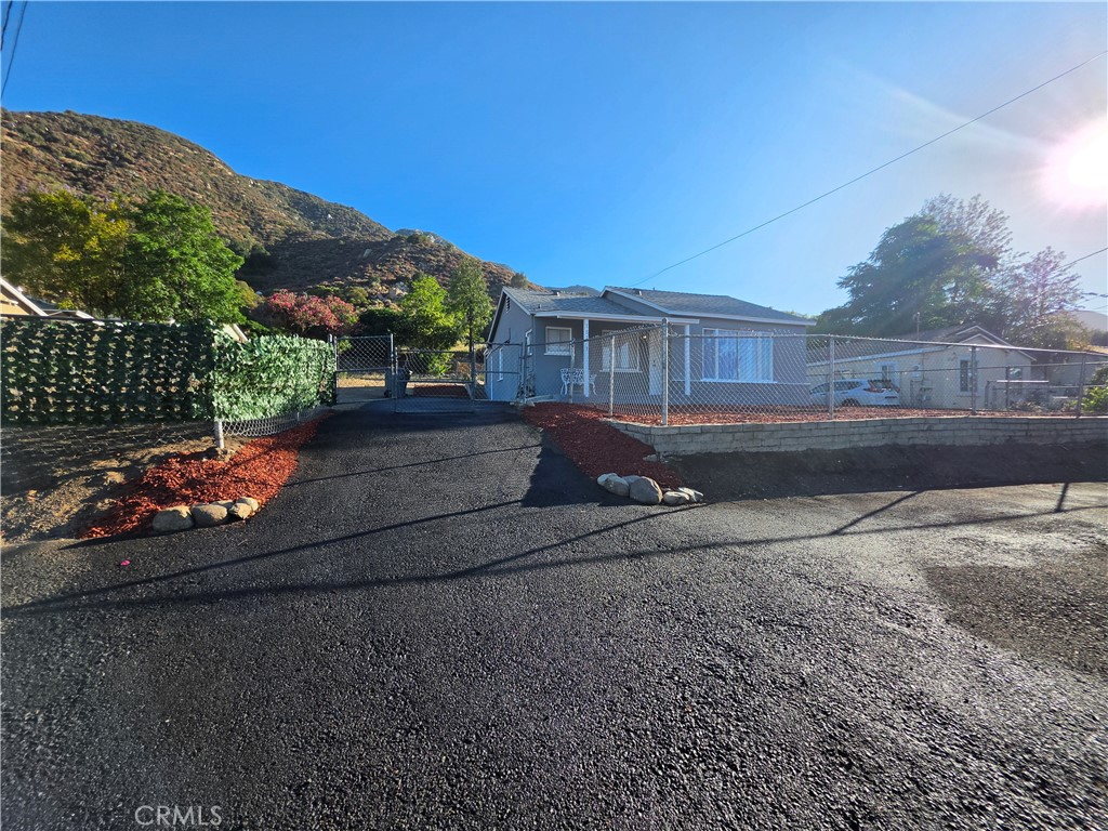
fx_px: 416
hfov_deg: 106.2
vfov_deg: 89.9
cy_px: 416
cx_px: 554
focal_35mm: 13
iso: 32
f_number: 1.9
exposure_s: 1/1864
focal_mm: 2.2
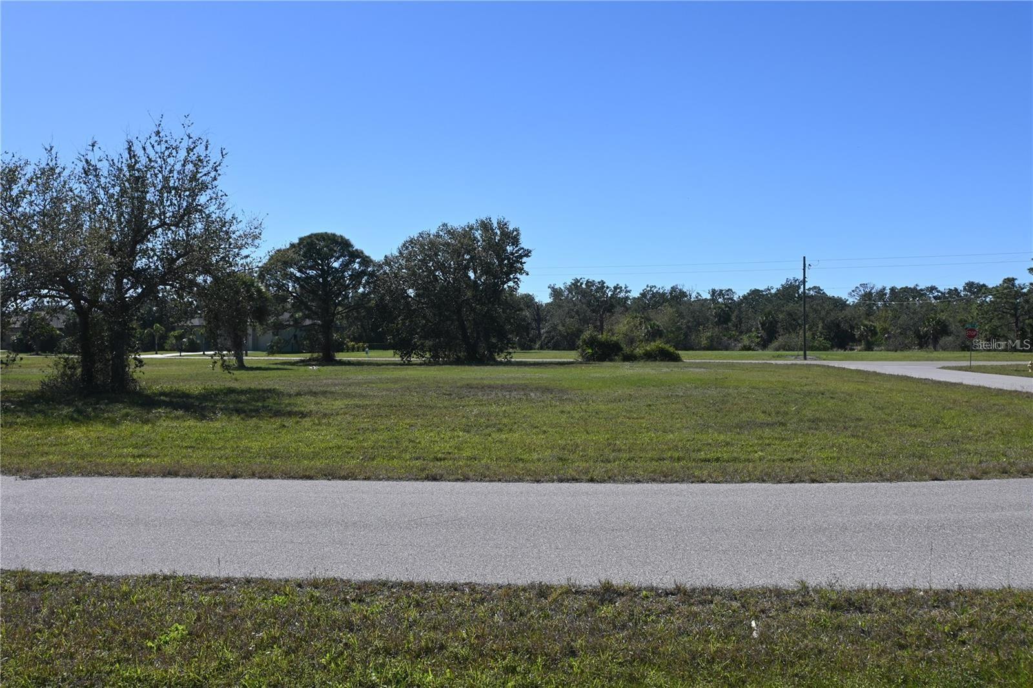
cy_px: 344
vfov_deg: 40.0
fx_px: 947
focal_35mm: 33
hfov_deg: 57.2
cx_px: 516
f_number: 7.1
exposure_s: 1/400
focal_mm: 22
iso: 100
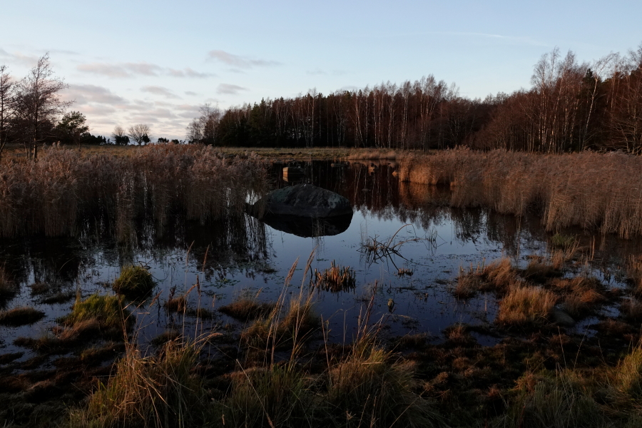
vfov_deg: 45.0
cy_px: 214
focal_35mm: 29
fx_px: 517
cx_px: 321
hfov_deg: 63.7
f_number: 5.6
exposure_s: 1/640
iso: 800
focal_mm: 10.8
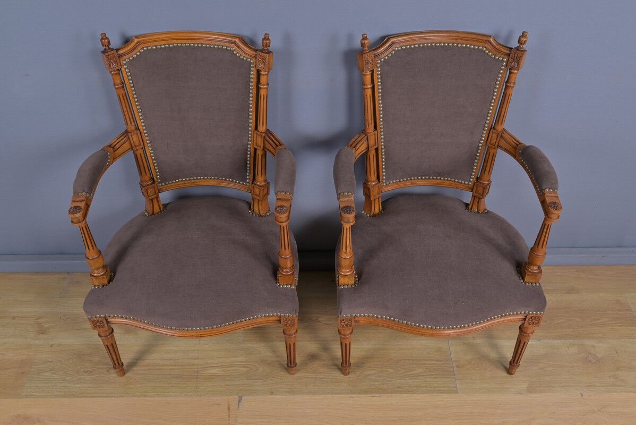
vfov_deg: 38.4
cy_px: 212
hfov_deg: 55.1
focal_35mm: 34
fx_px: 610
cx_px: 318
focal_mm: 34.5
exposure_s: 1/100
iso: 200
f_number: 10
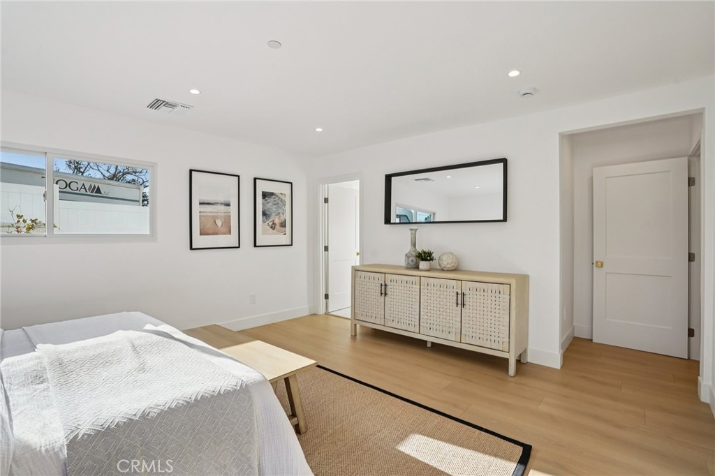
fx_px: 318
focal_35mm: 16
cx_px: 358
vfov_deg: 73.7
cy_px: 238
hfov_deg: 96.8
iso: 400
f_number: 8
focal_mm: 16
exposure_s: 1/160
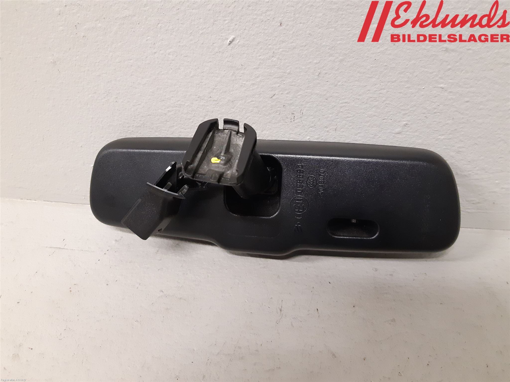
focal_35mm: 26
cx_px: 255
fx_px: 383
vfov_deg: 53.1
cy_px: 191
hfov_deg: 67.3
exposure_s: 1/50
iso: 320
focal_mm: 3.93
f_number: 1.7
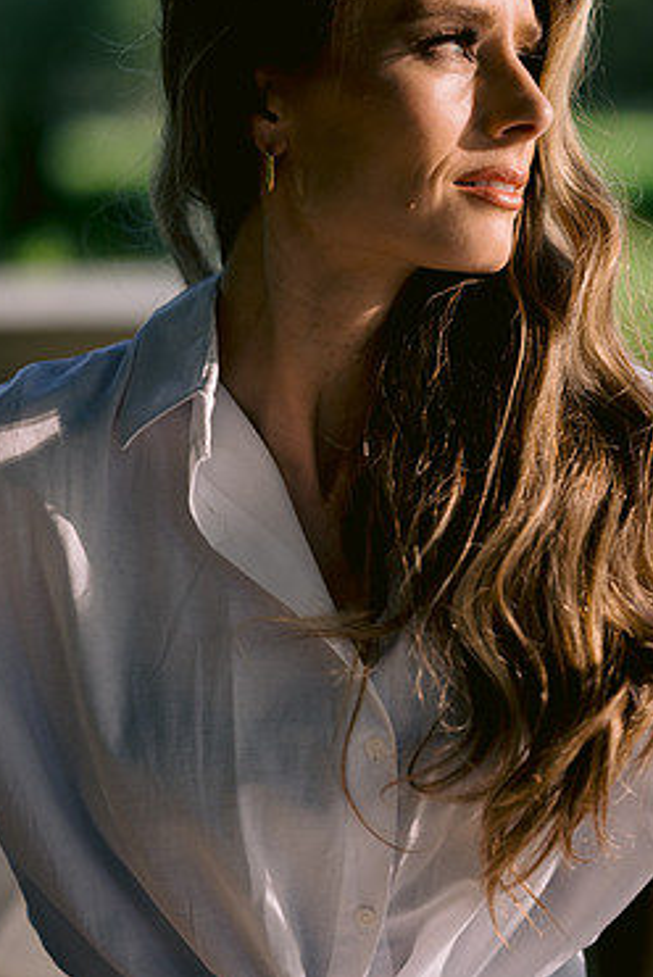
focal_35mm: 103
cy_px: 387
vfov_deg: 19.8
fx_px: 2797
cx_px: 379
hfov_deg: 13.3
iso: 200
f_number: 1.8
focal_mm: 85
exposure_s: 1/4000
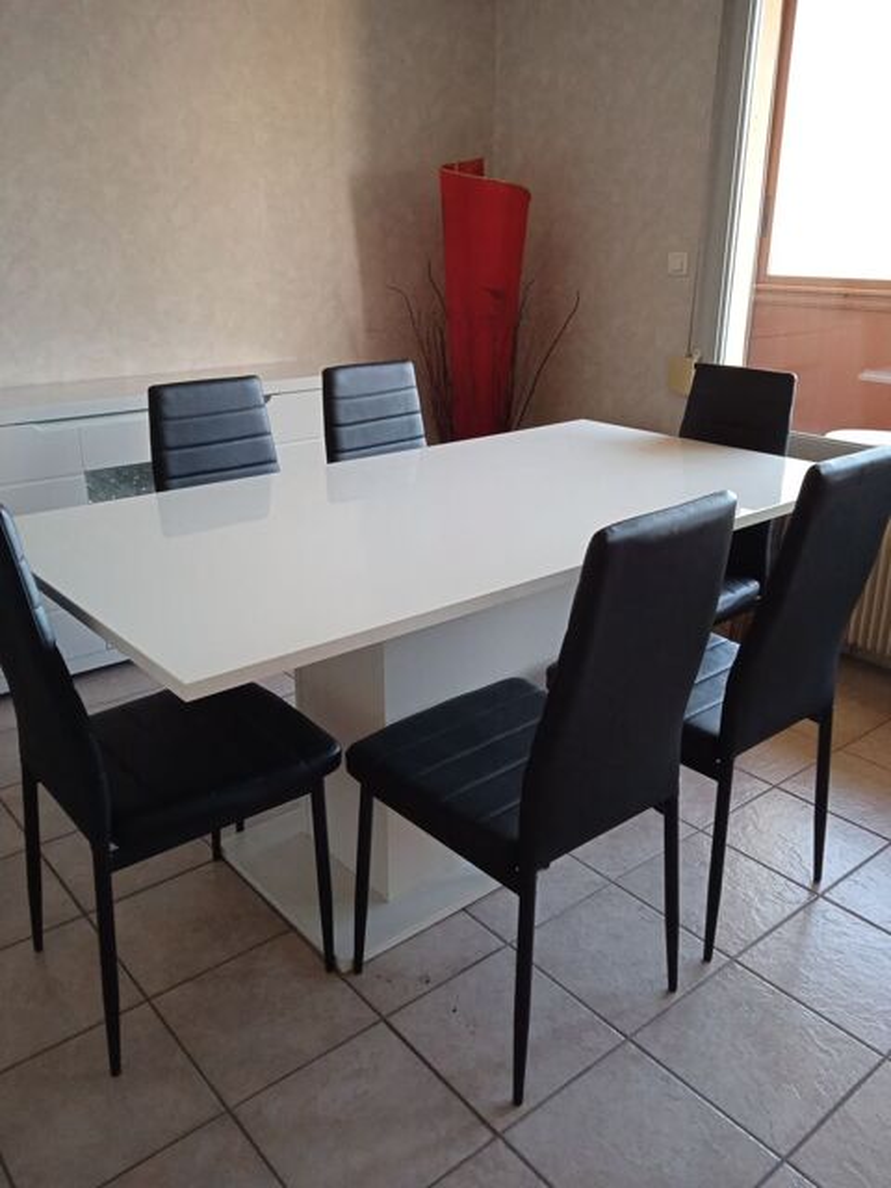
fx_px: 961
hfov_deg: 49.7
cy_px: 594
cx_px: 446
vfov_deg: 63.4
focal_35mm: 28
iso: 393
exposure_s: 1/25
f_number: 2.2
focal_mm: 3.43
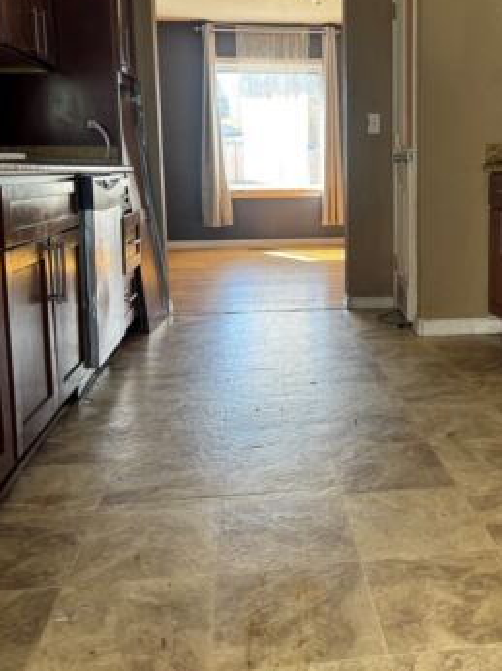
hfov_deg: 38.1
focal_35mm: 37
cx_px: 341
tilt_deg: -5.8
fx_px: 716
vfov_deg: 49.7
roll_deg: +1.4
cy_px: 255
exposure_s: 1/121
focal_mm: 6.76
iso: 125
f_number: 1.78
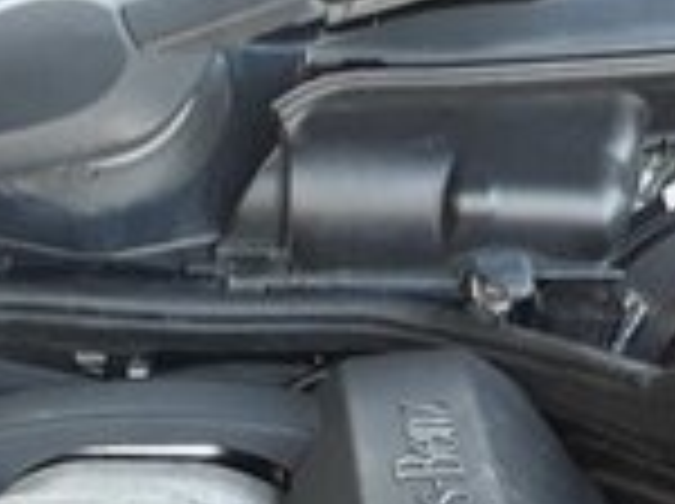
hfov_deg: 16.4
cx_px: 72
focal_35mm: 119
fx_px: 2317
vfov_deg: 12.0
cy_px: 709
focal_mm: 3.6
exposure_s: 1/33
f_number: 1.9
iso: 64
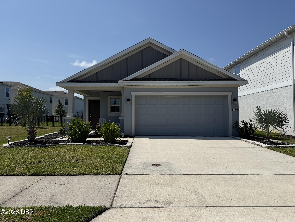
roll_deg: +0.3
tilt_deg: +2.5
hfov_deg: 71.6
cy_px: 111
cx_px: 148
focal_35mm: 24
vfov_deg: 56.8
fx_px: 205
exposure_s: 1/10309
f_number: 1.78
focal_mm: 6.76
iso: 80
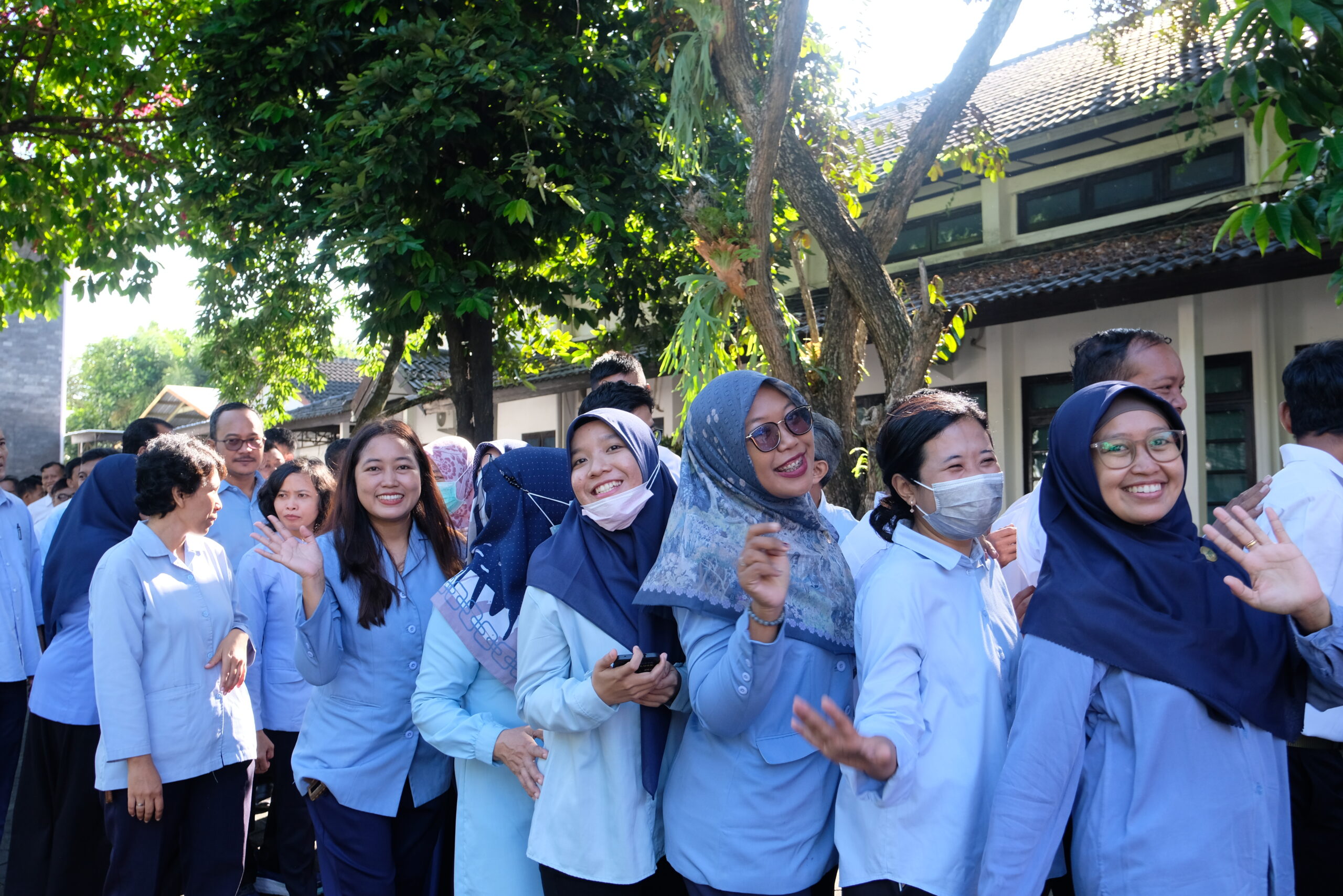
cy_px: 448
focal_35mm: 31
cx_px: 672
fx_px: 1156
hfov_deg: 60.3
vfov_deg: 42.3
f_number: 4.2
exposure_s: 1/150
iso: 400
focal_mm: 20.9
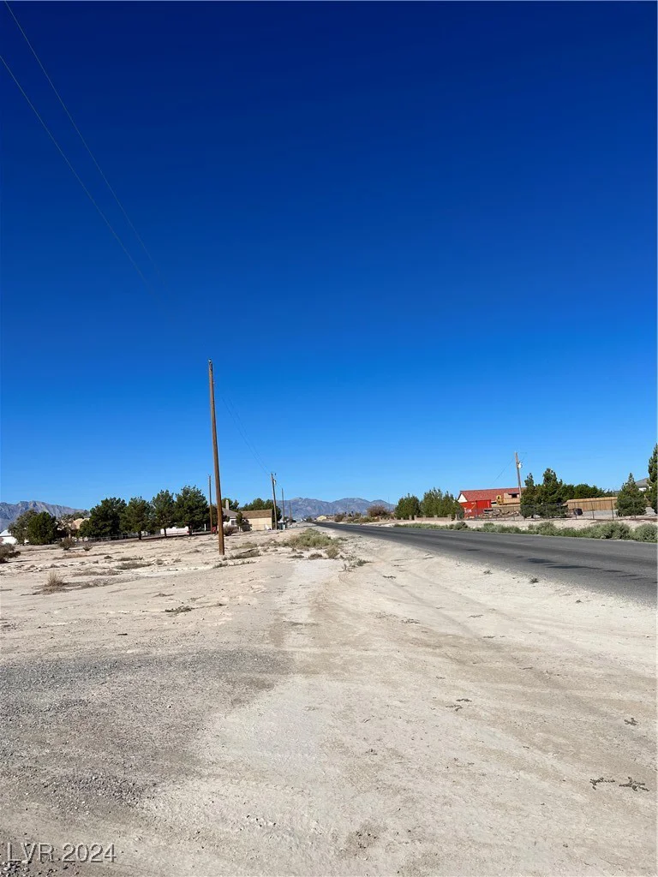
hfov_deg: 53.1
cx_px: 329
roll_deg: +3.1
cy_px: 438
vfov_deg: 67.3
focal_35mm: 26
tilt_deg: +6.1
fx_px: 659
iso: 50
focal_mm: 5.1
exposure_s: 1/7353
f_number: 1.6
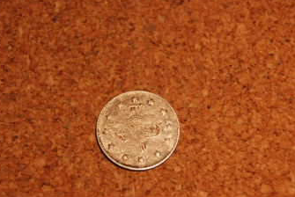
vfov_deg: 12.4
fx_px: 908
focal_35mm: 111
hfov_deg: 18.5
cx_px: 129
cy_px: 120
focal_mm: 55
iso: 200
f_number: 5.6
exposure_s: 1/80
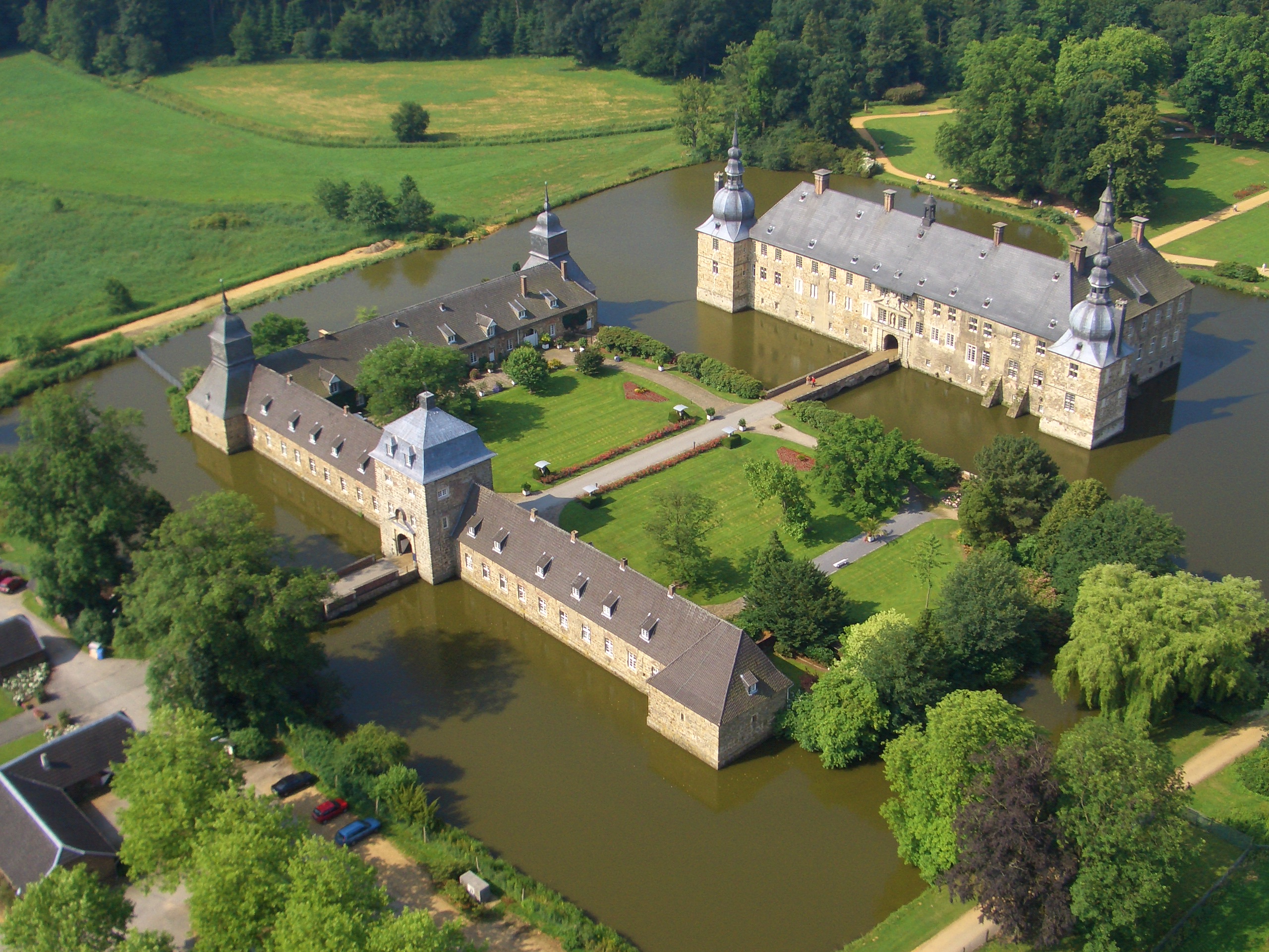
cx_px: 634
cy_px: 476
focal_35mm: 41
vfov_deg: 35.1
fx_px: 1503
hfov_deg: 45.8
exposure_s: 1/250
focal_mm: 6.8
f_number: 4.6
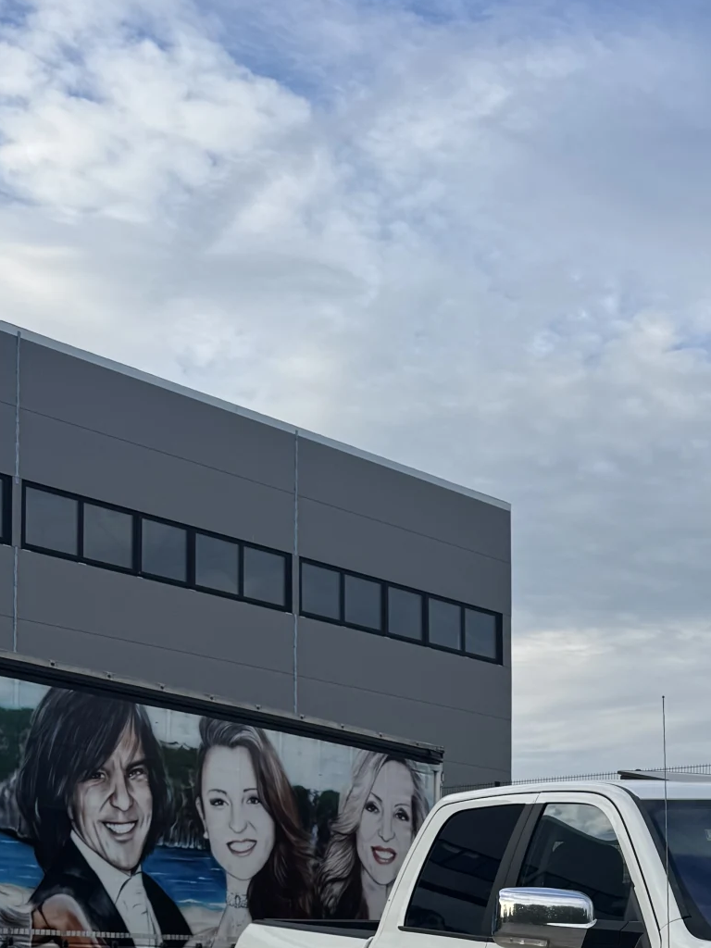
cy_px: 982
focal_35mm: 60
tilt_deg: +1.2
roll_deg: -0.7
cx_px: 851
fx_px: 1643
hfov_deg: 22.5
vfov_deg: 29.7
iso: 80
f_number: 1.78
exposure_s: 1/1923
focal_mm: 6.76
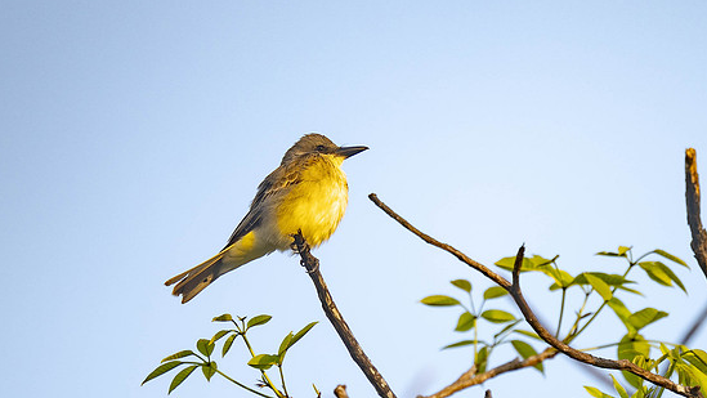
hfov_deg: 1.9
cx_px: 417
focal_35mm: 1129
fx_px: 21168
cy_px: 205
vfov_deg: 1.1
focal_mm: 400
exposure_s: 1/250
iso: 64
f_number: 2.8
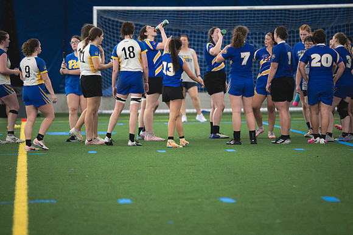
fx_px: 2940
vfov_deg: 4.6
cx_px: 176
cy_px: 118
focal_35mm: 300
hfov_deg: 6.9
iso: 12800
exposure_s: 1/640
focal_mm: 200
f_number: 2.8
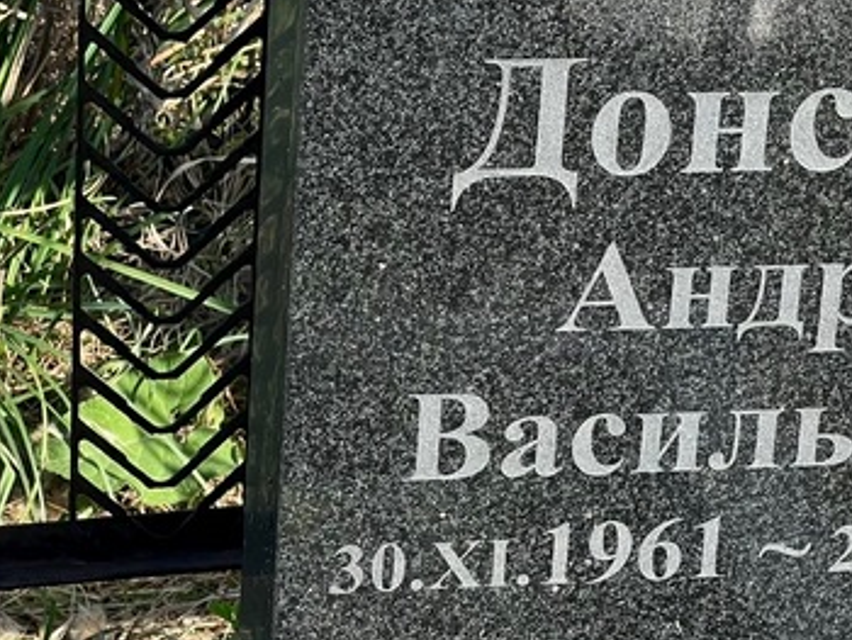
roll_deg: -1.2
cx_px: 791
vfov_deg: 8.4
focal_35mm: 176
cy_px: 307
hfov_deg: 11.1
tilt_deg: -25.9
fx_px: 4335
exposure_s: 1/219
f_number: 2.8
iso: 32
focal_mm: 9
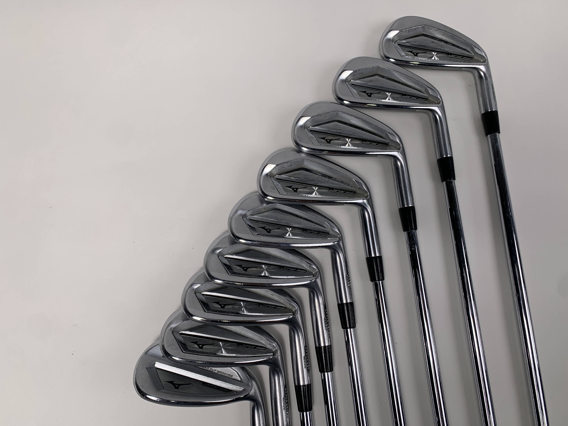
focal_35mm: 26
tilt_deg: -79.4
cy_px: 213
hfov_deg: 67.3
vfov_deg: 53.1
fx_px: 427
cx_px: 284
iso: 25
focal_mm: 4.25
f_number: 1.8
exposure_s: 1/351
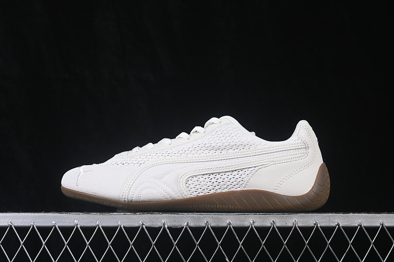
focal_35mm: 75
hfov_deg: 27.0
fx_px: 821
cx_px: 197
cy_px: 131
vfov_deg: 18.2
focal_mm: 50
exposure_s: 1/80
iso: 160
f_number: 8
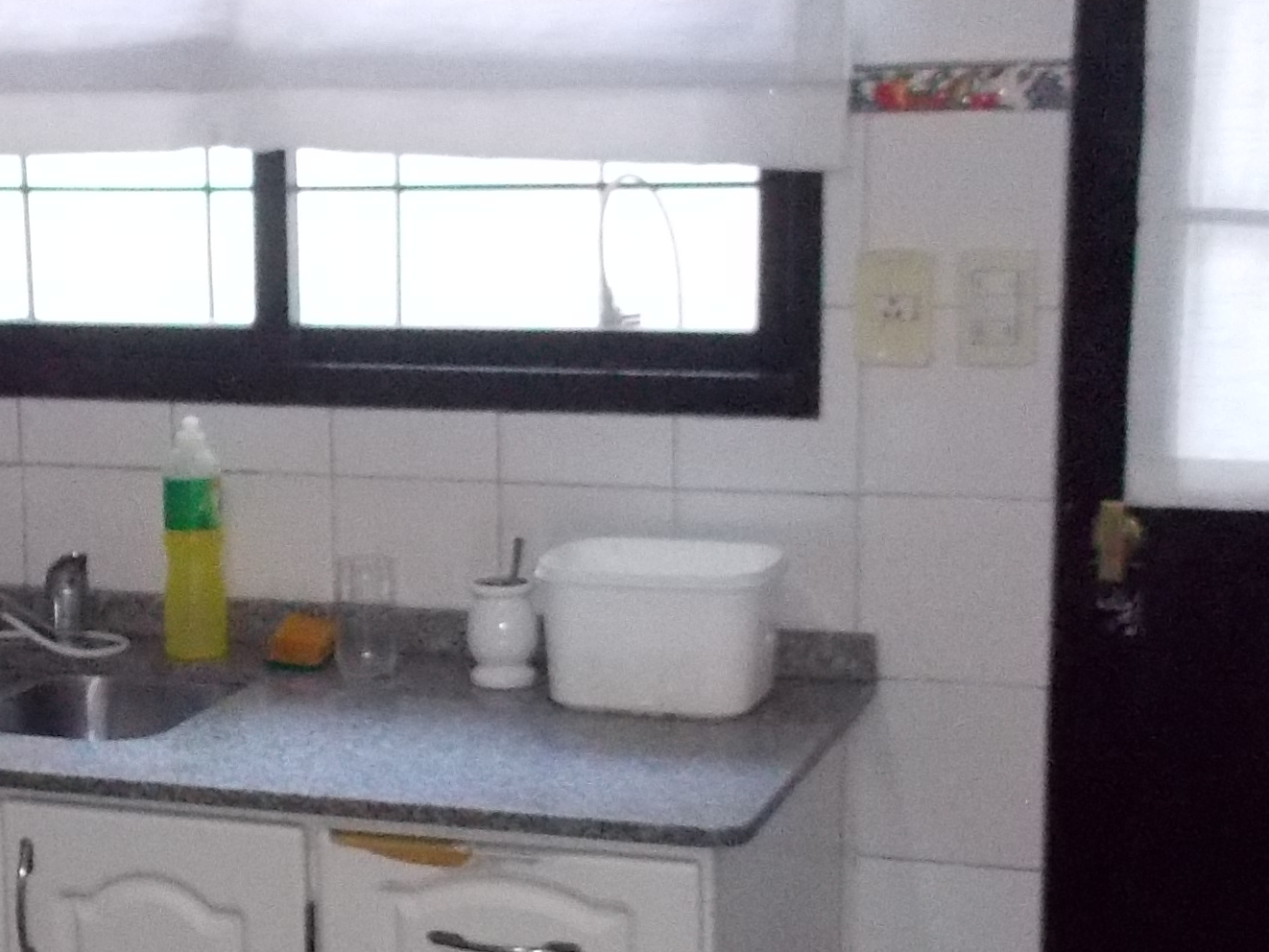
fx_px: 2933
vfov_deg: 18.4
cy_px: 611
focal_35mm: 80
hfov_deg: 23.9
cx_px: 173
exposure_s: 1/30
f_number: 3.3
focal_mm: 4.1
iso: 500
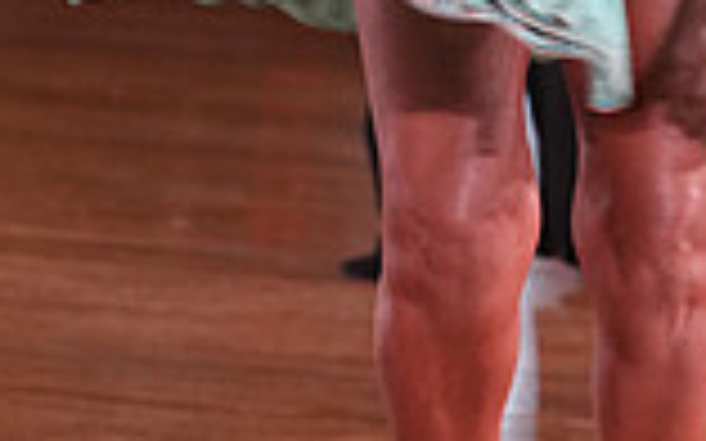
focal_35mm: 407
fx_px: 7828
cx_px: 124
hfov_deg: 5.2
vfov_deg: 3.2
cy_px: -184
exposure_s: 1/200
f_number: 5
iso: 2000
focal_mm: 108
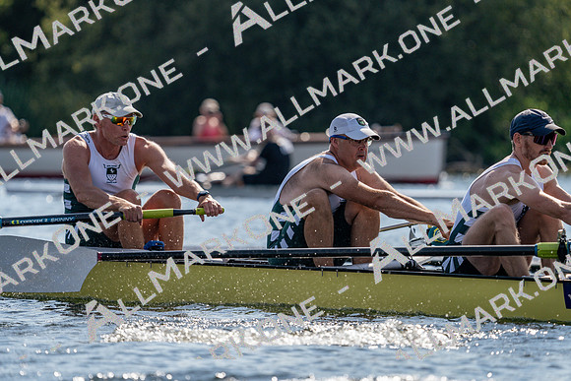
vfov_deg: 3.4
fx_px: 6346
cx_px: 286
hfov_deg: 5.2
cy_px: 190
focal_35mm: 400
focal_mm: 400
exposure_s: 1/1600
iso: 200
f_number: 6.3
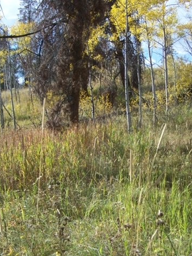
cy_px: 128
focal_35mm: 51
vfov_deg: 37.5
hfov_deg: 28.6
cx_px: 95
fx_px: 377
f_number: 2.8
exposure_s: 1/750
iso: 80
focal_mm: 6.3
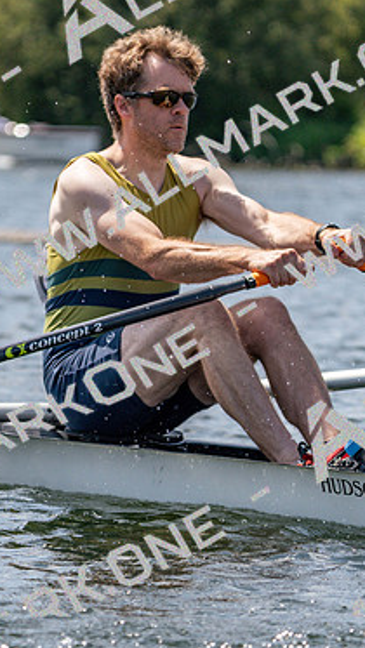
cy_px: 319
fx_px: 5605
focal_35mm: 326
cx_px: 158
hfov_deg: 3.7
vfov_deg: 6.6
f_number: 5.6
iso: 250
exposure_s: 1/2000
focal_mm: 200
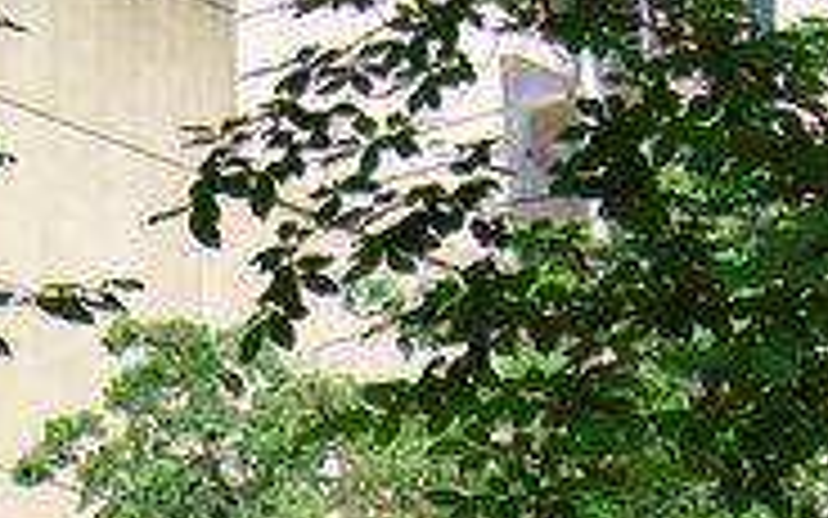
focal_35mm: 206
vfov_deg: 6.0
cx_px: 18
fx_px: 4649
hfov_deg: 10.1
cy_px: 1482
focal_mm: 5.8
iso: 80
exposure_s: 1/125
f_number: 2.8
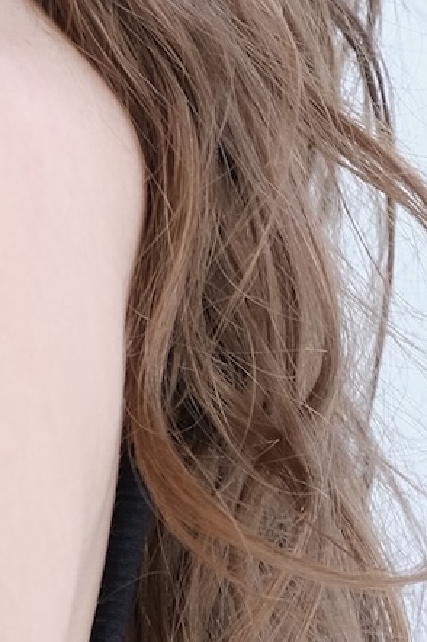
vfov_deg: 4.6
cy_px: -545
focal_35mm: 444
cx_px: -712
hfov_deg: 3.0
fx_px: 7911
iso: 400
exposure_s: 1/125
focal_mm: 55
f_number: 4
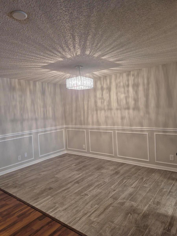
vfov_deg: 73.9
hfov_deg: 58.9
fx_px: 157
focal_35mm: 23
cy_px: 118
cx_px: 88
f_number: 1.8
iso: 250
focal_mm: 5.4
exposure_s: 1/120
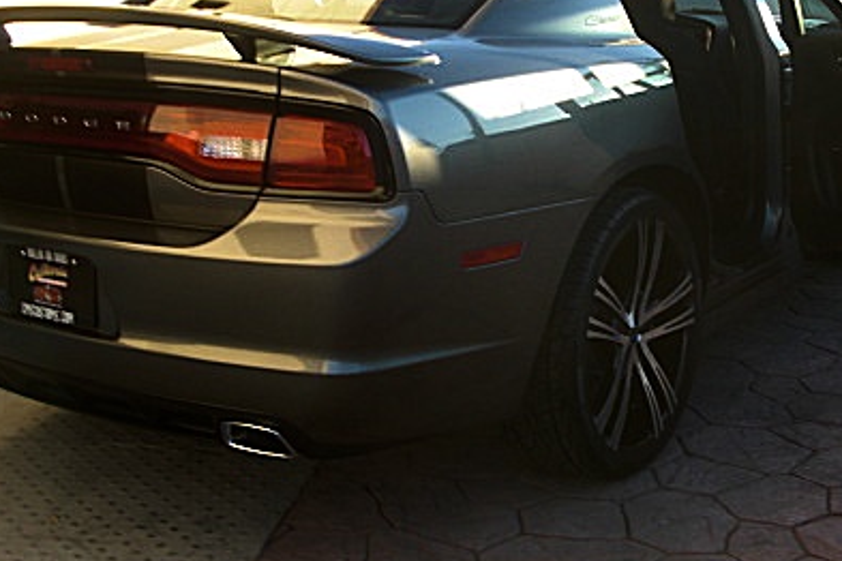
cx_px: 572
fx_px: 1427
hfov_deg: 32.6
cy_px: 242
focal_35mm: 61
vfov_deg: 22.2
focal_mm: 6.3
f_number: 2.8
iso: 50
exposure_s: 1/100
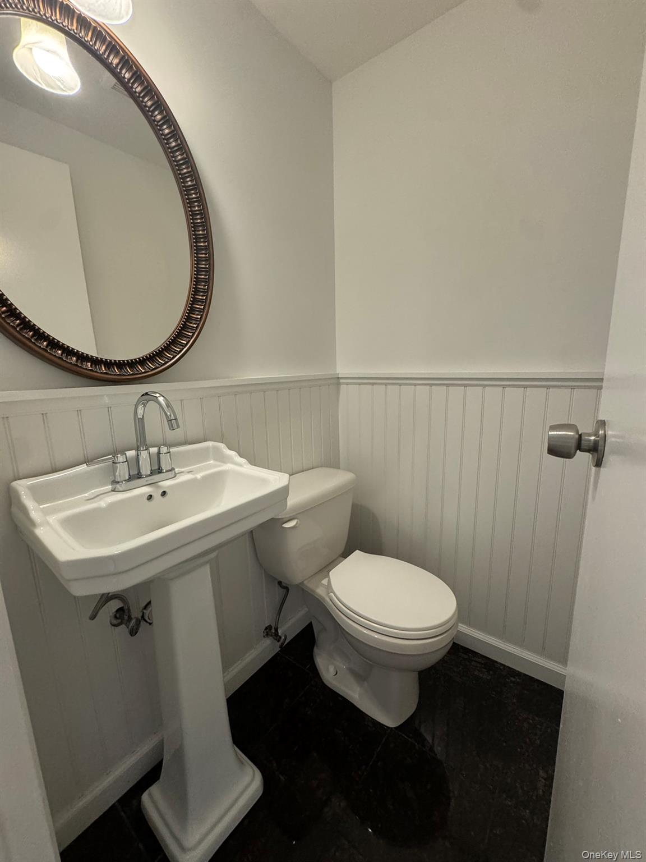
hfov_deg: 85.7
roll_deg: +2.2
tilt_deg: -10.7
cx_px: 323
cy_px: 431
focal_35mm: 14
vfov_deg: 102.1
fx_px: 348
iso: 500
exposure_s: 1/60
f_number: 2.2
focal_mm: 2.22
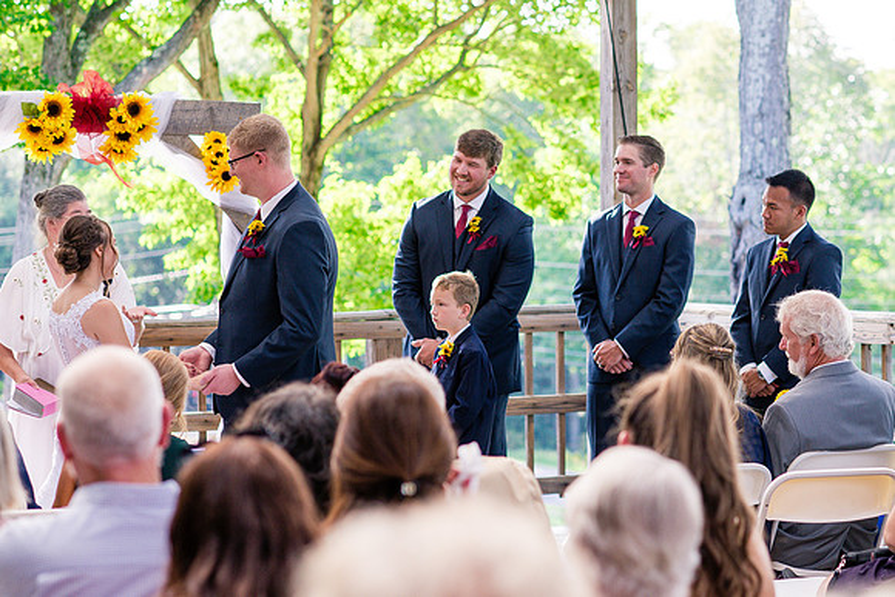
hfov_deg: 17.6
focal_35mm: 116
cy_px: 212
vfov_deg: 11.8
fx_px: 2888
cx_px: 611
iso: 400
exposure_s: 1/400
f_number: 3.2
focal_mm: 85
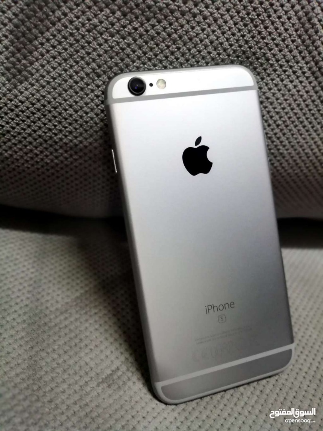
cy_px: 216
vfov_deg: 67.3
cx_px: 162
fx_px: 323
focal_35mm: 26
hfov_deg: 53.1
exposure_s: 1/33.3
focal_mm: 3.62
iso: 320
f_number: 4
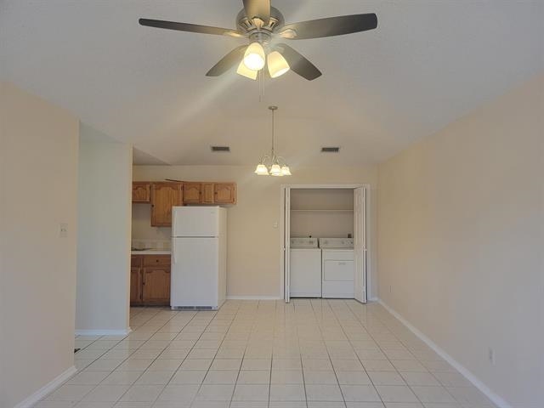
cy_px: 204
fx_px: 377
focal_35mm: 24
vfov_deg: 56.8
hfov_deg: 71.6
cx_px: 272
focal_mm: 6.7
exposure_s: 1/120
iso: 100
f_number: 1.8
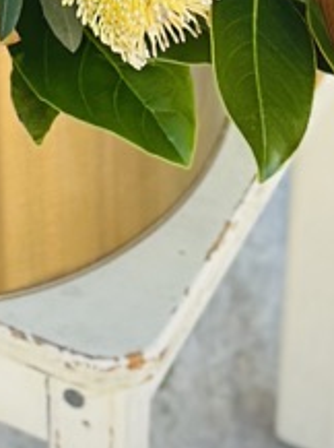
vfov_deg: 7.1
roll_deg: +1.7
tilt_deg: -32.0
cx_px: -54
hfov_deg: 5.5
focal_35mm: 266
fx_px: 3432
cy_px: -586
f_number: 1.78
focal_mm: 6.86
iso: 80
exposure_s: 1/289
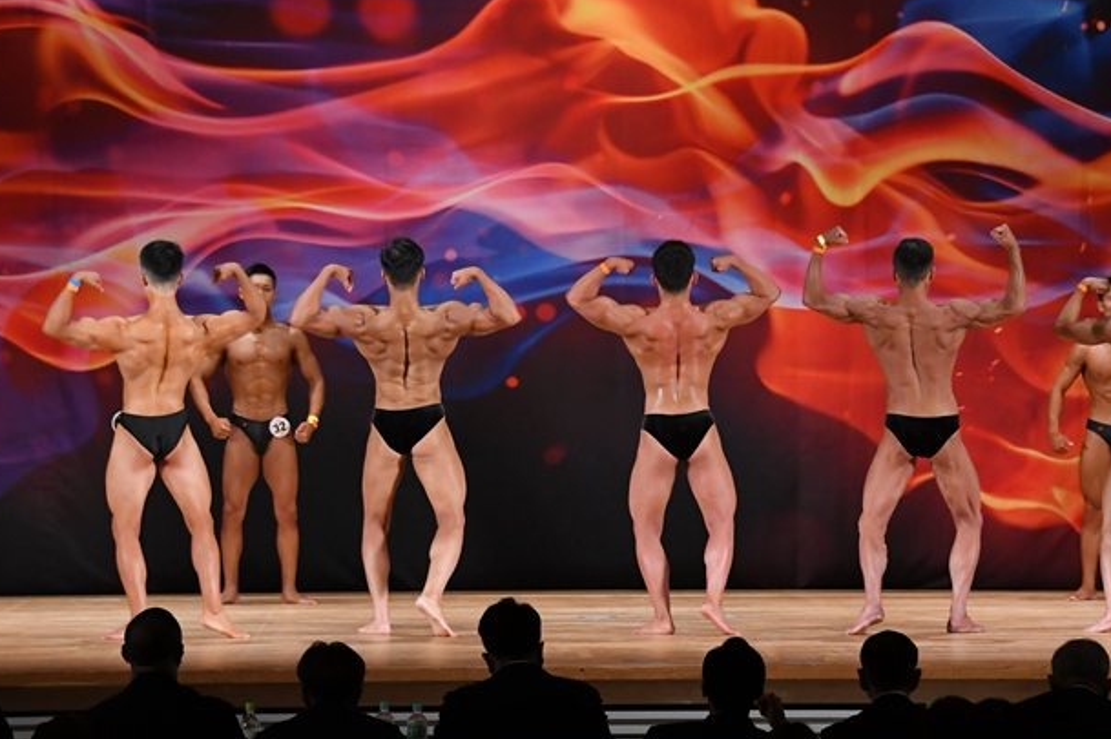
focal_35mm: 149
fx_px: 4594
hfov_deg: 13.8
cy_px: 378
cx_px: 680
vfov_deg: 9.2
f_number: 5.6
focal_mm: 78
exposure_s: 1/400
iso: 3200
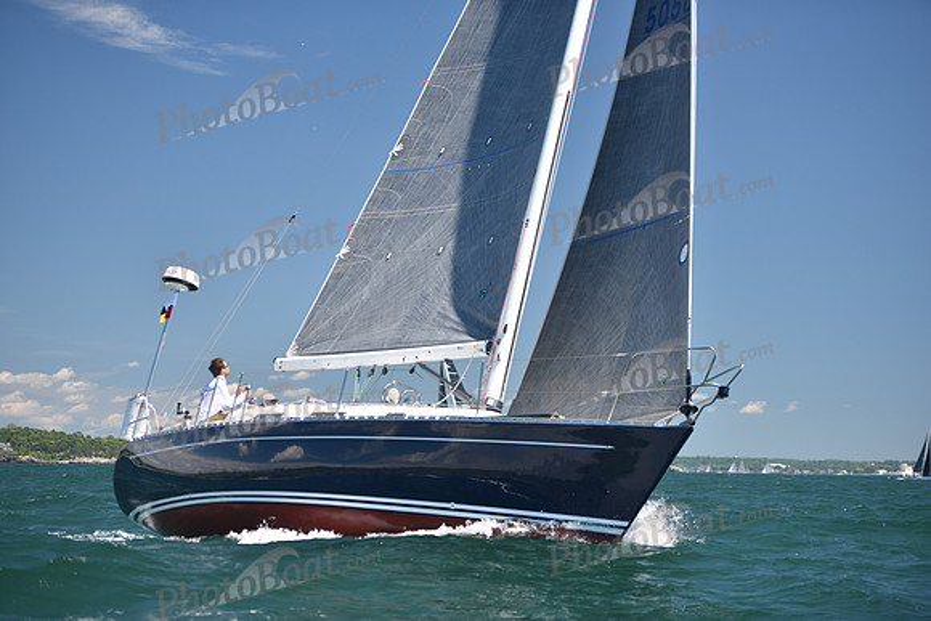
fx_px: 2380
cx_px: 466
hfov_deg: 22.1
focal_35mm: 92
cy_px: 310
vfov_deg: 14.9
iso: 200
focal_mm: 92
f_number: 2.8
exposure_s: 1/1000
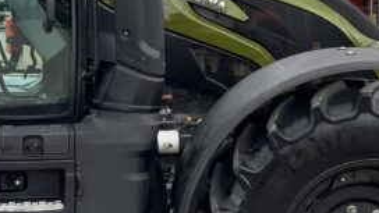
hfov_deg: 17.9
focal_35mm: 119
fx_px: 1196
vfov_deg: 10.1
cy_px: 26
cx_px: 95
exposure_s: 1/327
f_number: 1.8
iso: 16
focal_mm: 3
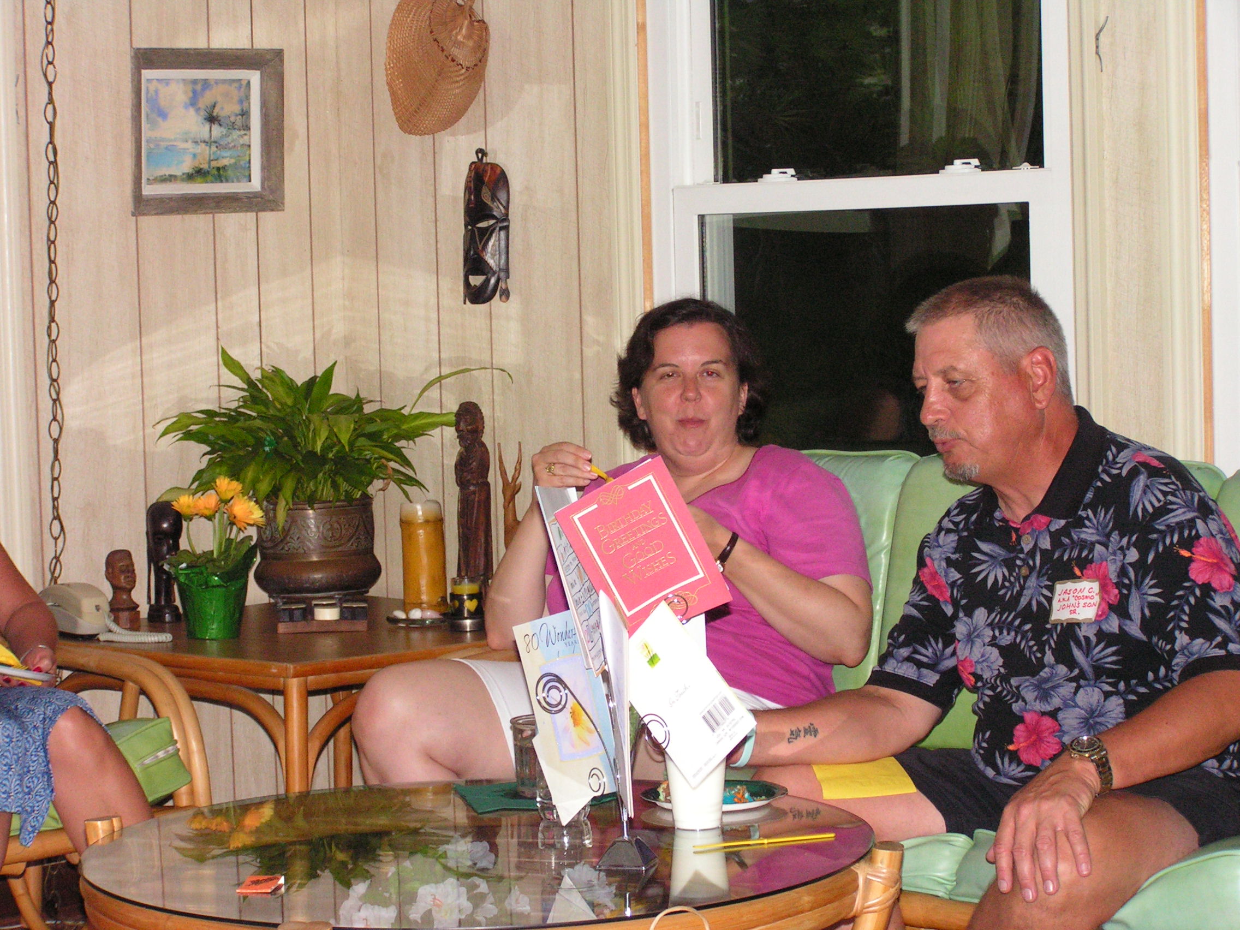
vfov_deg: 16.6
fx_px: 3188
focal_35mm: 89
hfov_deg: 22.0
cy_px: 465
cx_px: 620
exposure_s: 1/100
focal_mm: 14.8
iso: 200
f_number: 3.2
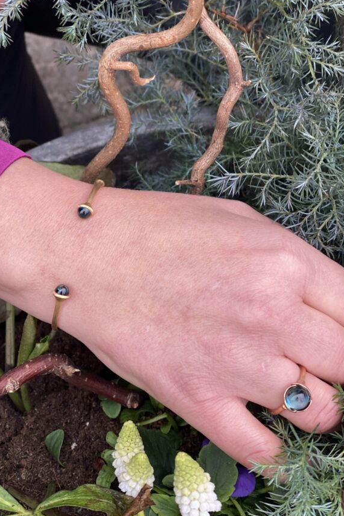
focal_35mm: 55
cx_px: 182
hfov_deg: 24.6
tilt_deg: -48.4
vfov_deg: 36.2
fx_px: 788
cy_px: 259
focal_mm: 6
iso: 80
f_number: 2
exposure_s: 1/122
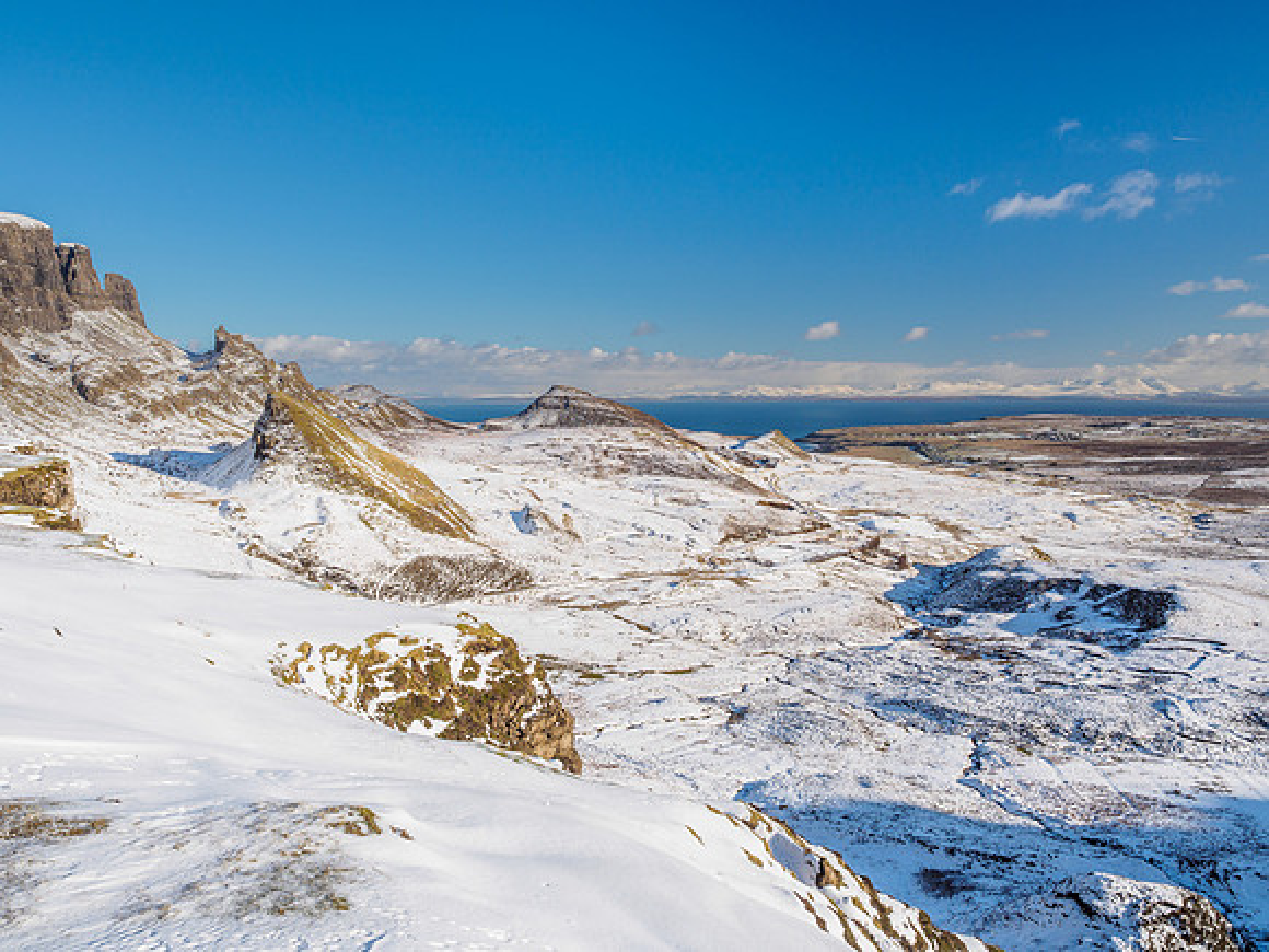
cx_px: 634
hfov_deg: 71.6
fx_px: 880
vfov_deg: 56.8
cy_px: 476
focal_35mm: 24
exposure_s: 1/250
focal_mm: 12
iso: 200
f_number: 7.1
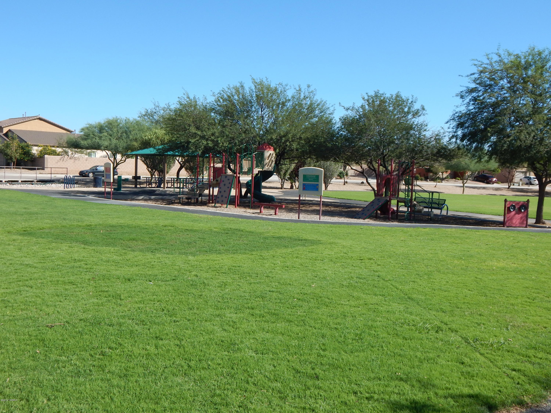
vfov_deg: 37.7
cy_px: 206
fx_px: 605
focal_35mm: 38
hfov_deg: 49.0
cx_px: 276
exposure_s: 1/1000
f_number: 3.4
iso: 125
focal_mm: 6.8
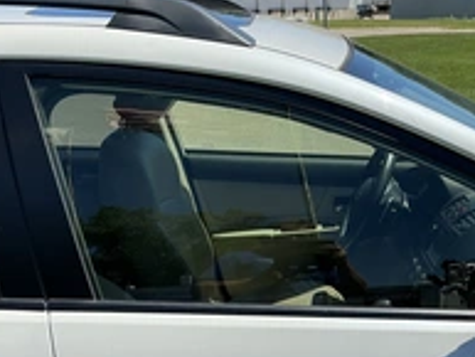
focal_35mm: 58
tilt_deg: -20.8
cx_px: 320
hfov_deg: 32.9
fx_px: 796
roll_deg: +3.0
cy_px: 350
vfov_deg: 24.2
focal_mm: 3
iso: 25
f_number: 1.8
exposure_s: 1/1377
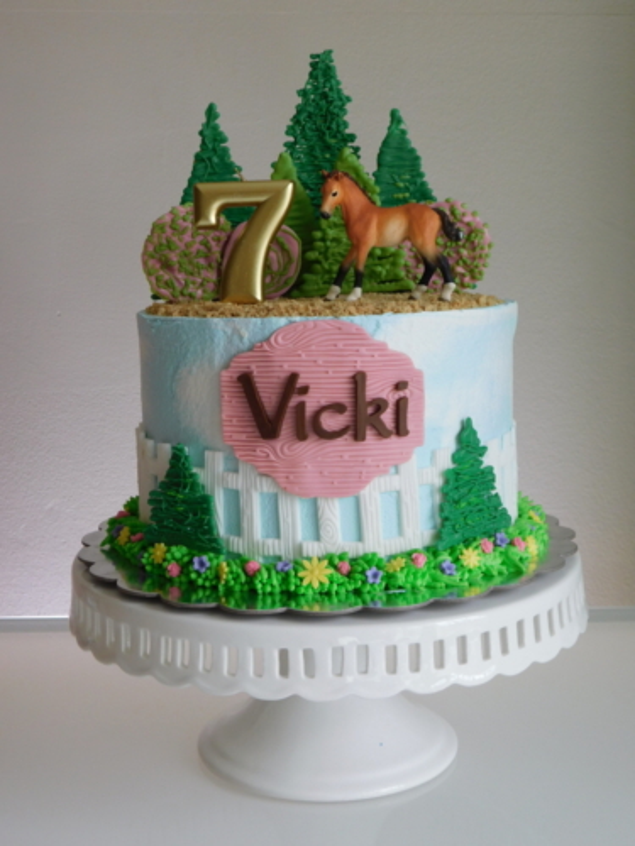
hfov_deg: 28.6
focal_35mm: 51
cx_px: 318
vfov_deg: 37.5
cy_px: 423
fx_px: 1247
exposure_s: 1/40
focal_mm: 9
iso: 125
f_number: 3.8
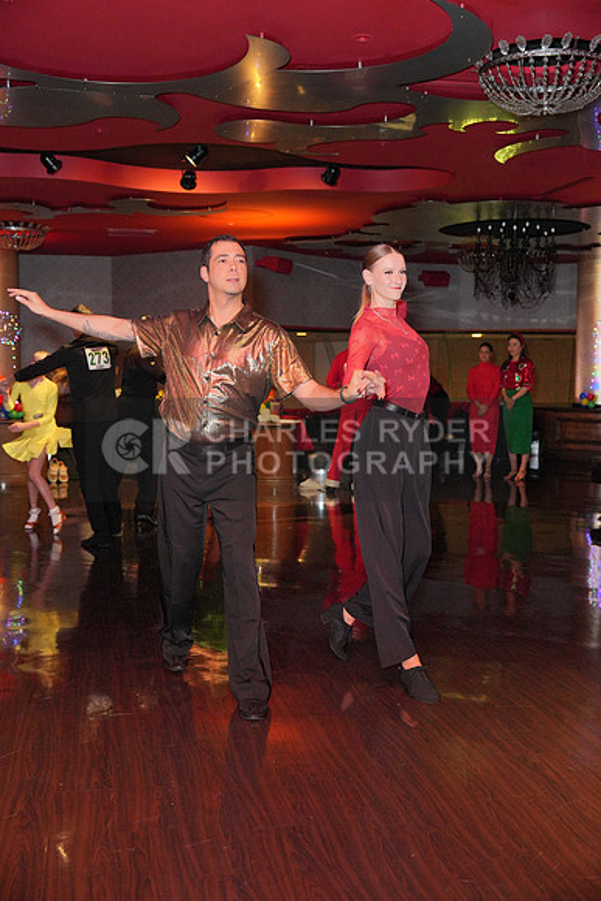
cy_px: 450
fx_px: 1001
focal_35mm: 40
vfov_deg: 48.4
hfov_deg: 33.4
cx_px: 300
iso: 4000
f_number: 4
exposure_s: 1/200
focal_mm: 40
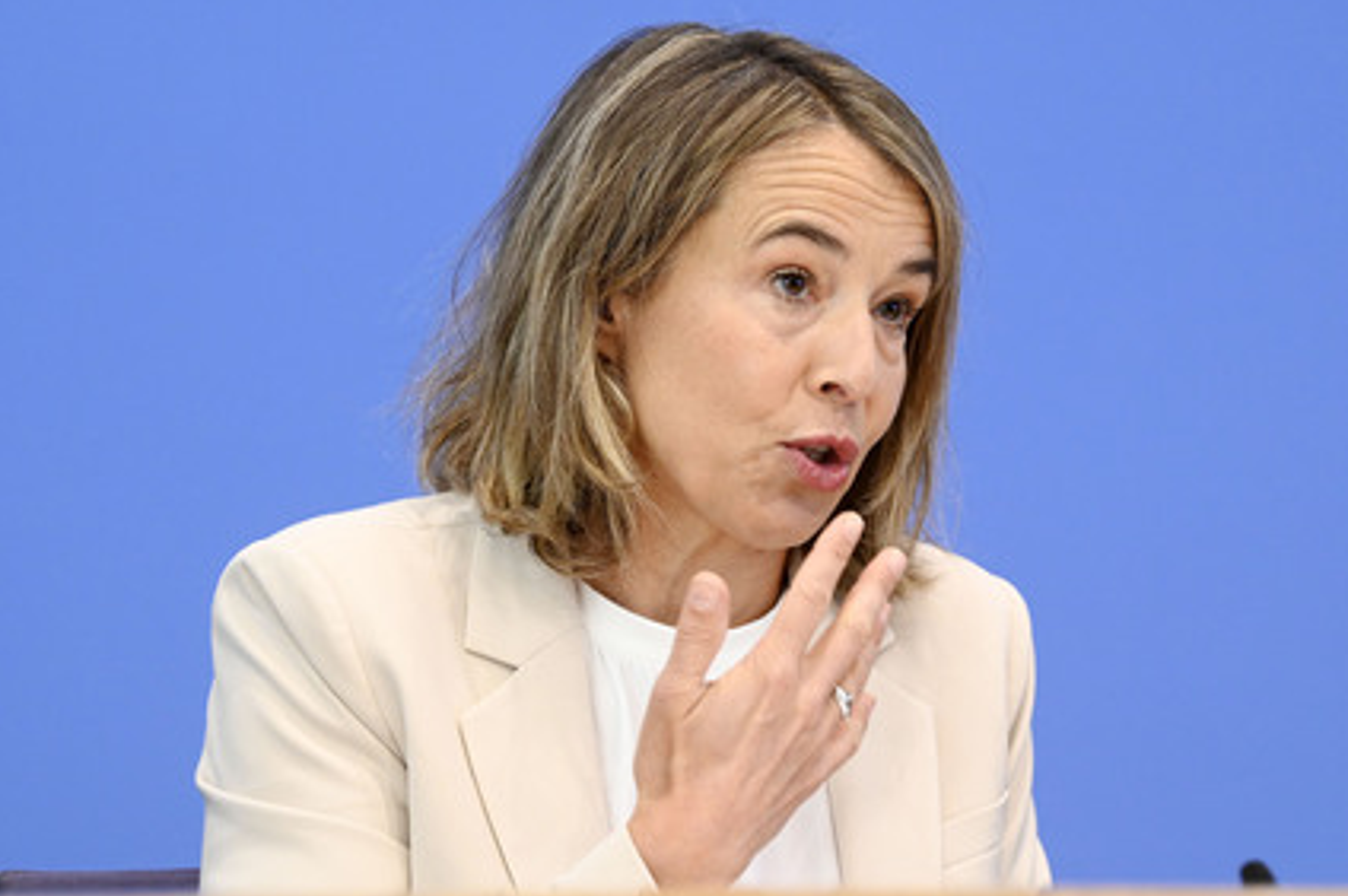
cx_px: 714
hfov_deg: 12.1
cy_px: 445
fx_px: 6360
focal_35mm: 170
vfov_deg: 8.1
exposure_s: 1/500
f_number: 6.3
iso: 4000
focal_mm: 160
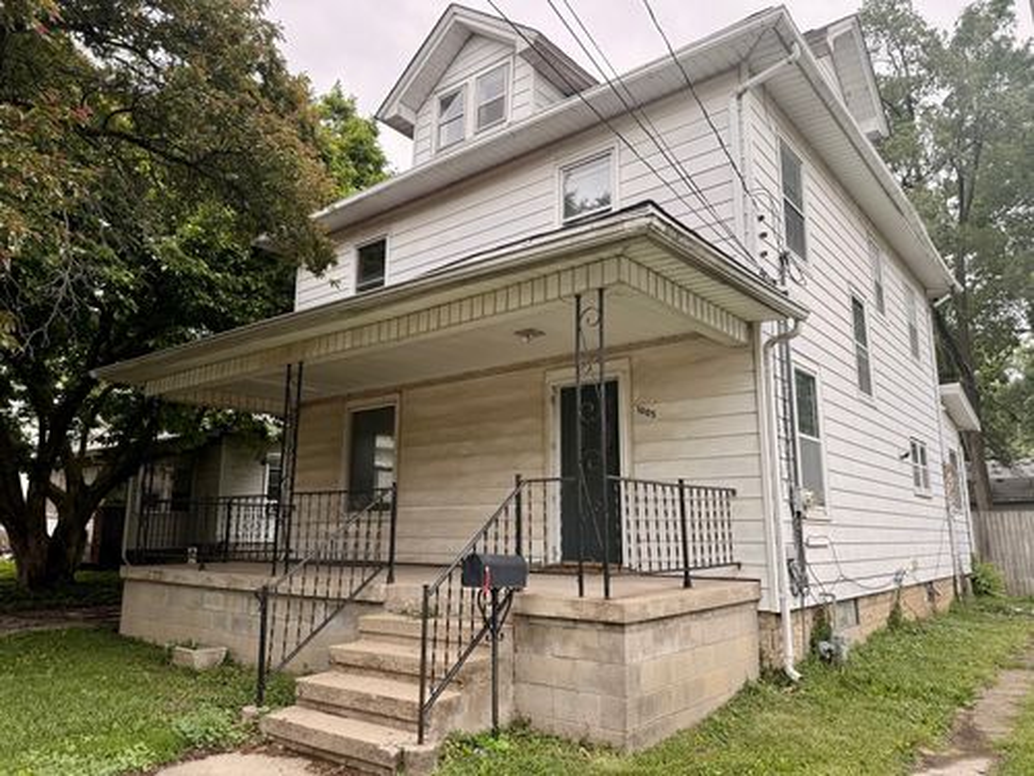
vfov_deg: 56.8
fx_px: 717
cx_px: 517
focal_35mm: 24
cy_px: 388
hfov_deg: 71.6
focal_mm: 6.76
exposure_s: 1/931
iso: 80
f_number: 1.78
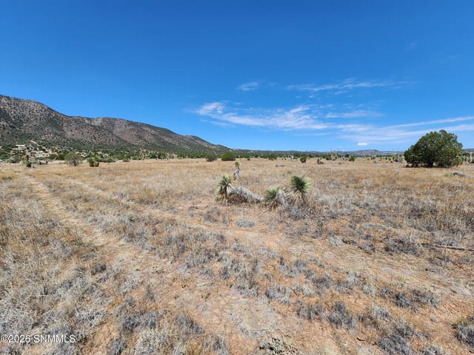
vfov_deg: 89.9
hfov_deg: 106.2
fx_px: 178
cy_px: 178
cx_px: 237
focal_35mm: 13
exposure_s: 1/1834
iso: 50
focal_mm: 2.2
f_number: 2.2
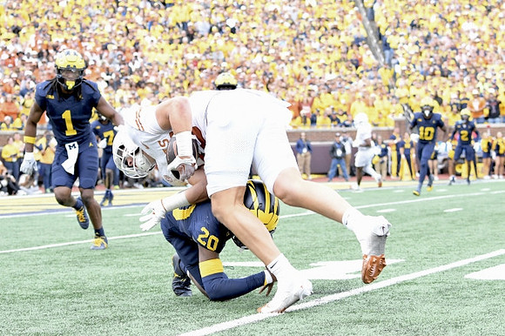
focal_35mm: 120
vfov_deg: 11.4
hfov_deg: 17.1
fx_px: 1682
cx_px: 252
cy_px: 168
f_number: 4.5
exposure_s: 1/1600
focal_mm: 80
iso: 1600
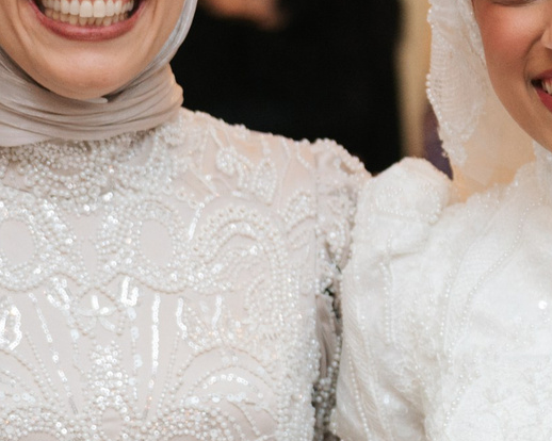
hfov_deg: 7.7
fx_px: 4099
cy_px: 382
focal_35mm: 251
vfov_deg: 6.2
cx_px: 401
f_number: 2.2
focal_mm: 54
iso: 800
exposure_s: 1/250
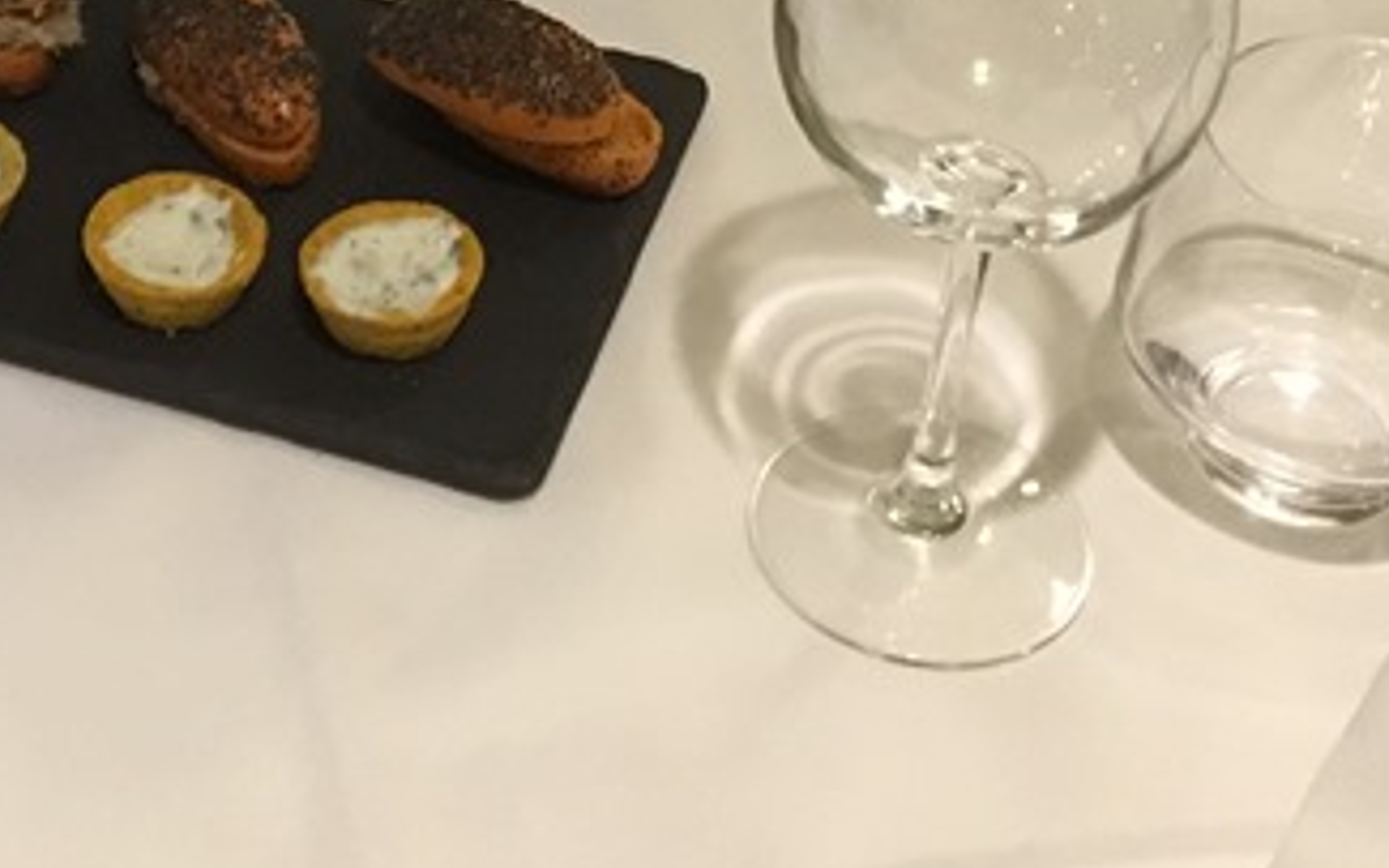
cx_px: 350
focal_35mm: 97
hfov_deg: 21.2
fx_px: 3671
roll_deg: -3.7
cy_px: -372
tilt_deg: -33.0
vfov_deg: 12.9
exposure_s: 1/25
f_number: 2.2
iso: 200
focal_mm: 4.15
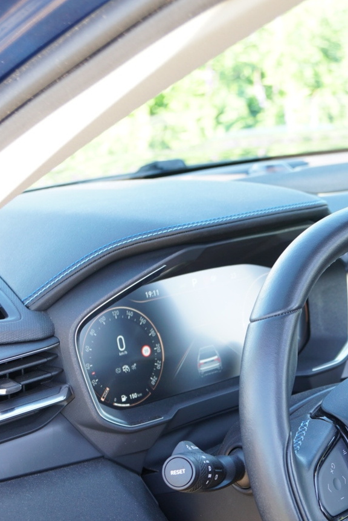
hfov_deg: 17.3
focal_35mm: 78
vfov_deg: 25.4
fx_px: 1129
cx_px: 295
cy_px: 445
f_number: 4
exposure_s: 1/60
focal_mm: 28
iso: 250
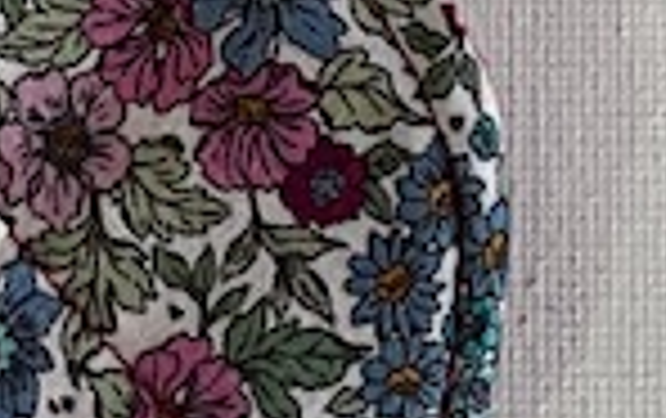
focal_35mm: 265
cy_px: -1169
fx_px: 4817
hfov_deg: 7.9
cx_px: 310
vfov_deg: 4.6
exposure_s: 1/100
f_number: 1.8
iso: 64
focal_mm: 3
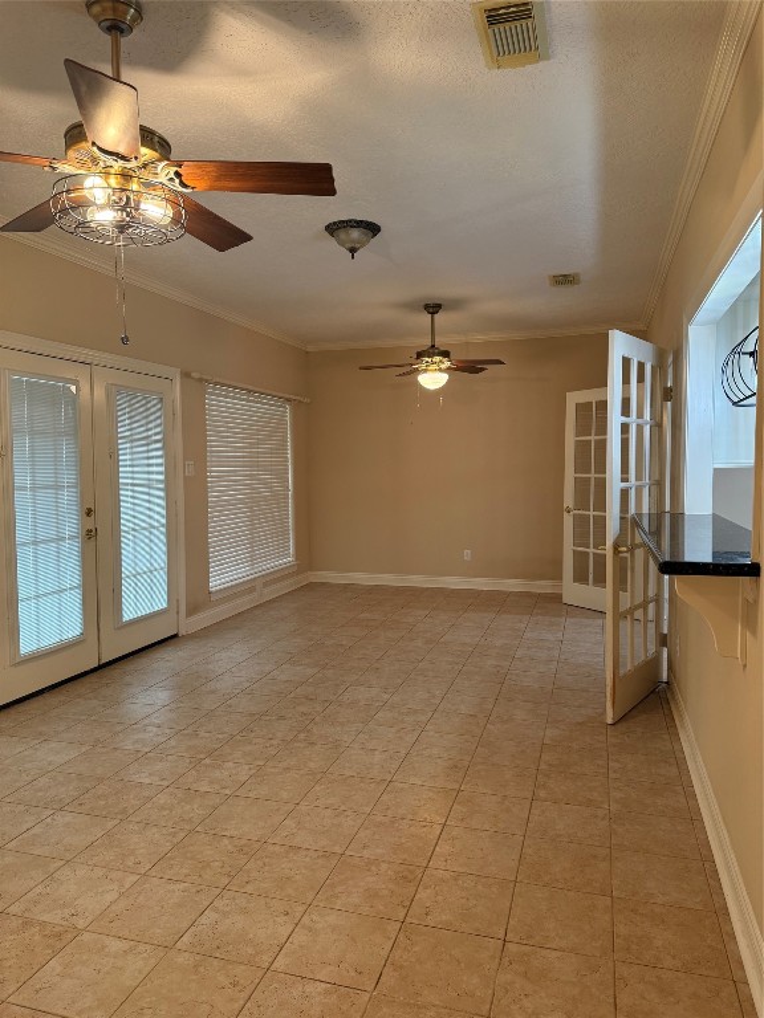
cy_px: 509
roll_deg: +0.1
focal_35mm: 24
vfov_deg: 71.6
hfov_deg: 56.8
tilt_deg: -2.9
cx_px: 382
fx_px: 706
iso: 160
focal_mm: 6.76
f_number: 1.78
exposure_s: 1/60
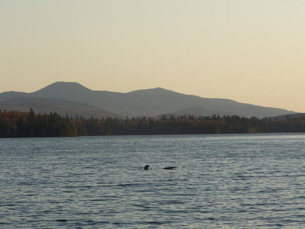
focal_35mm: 152
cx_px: 149
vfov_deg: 9.8
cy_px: 138
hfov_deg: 13.0
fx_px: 1339
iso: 80
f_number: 3.2
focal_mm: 19.4
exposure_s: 1/640
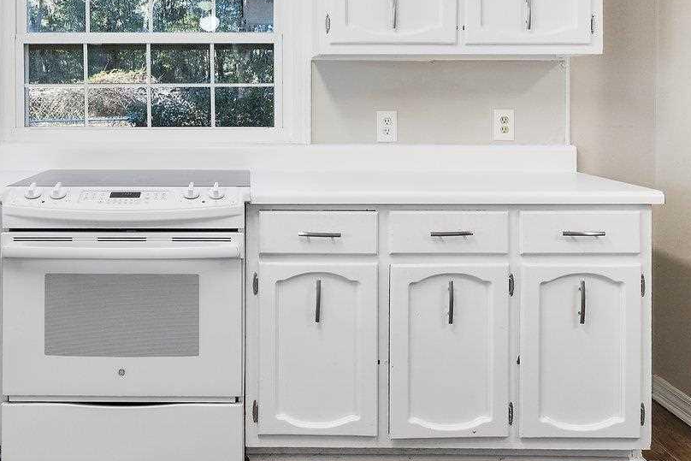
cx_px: 243
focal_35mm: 38
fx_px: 729
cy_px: 95
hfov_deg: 50.0
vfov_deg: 34.1
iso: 400
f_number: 8
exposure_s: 1/6
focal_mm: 10
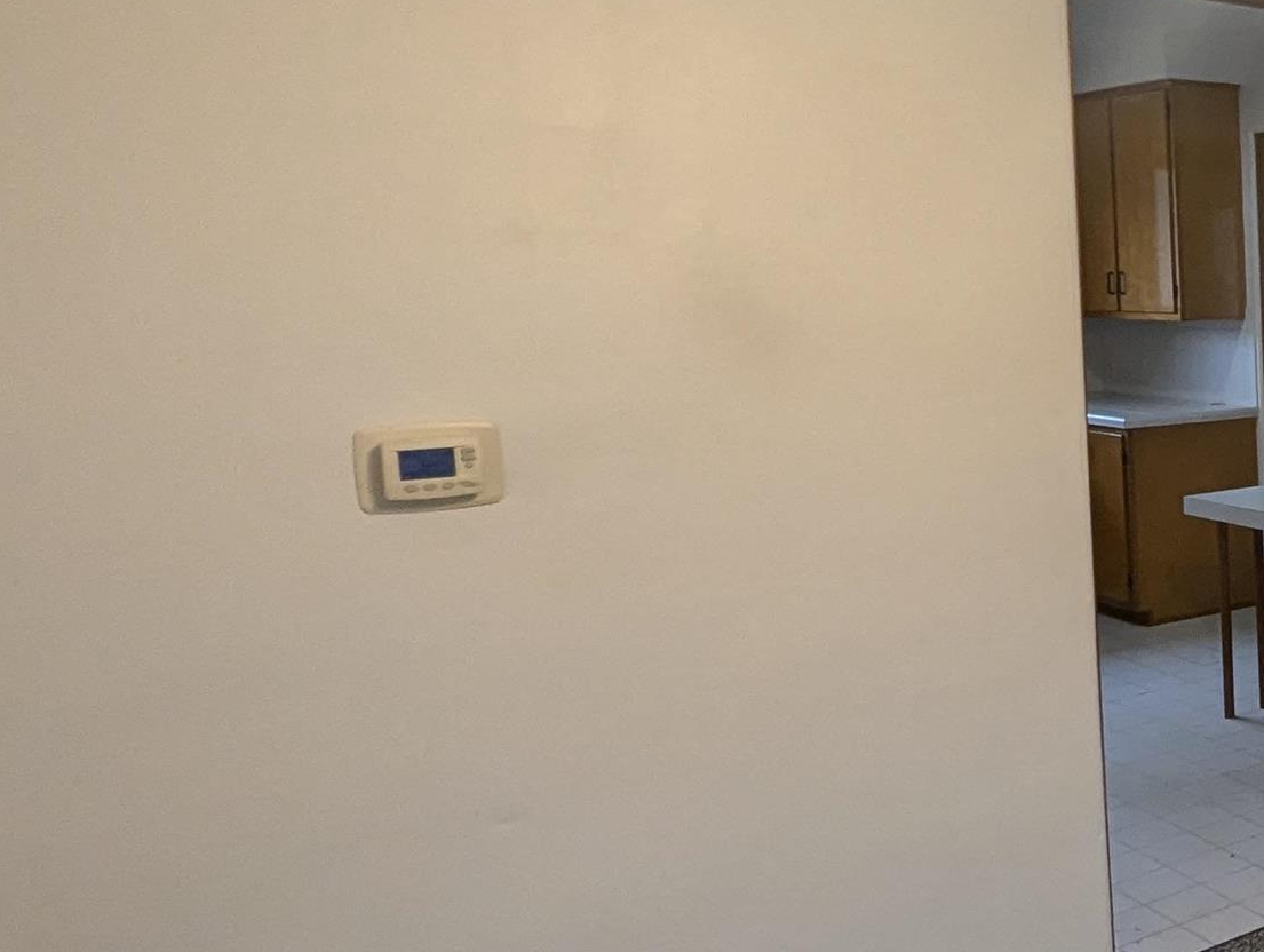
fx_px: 1316
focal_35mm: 36
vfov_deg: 39.7
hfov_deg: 36.4
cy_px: 447
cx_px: 1592
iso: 208
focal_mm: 1.95
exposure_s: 1/120
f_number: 2.2
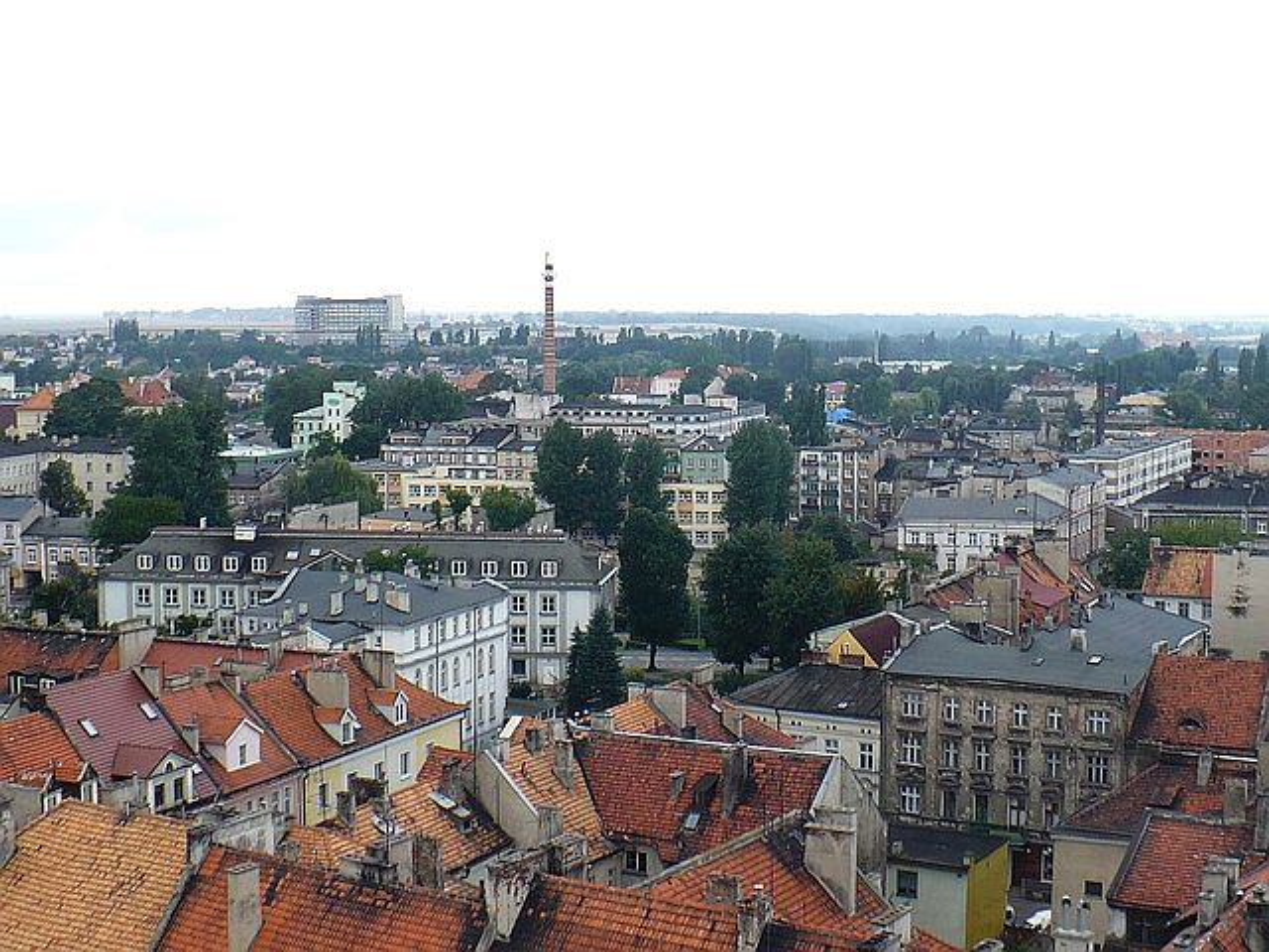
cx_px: 634
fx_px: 2016
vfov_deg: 26.6
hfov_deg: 34.9
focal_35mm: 55
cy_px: 476
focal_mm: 6.1
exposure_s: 1/320
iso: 100
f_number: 2.8
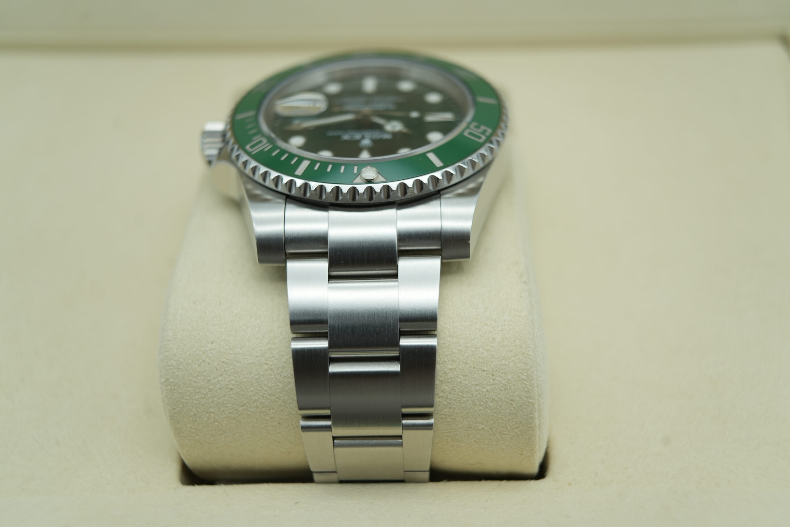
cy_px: 264
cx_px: 395
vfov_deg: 37.9
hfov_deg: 54.4
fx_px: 768
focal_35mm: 35
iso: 400
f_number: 5
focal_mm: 35
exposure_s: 1/250
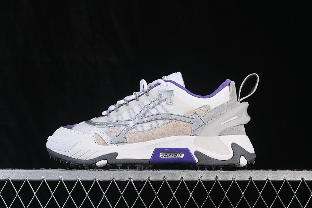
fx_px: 650
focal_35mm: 75
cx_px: 156
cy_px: 104
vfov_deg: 18.2
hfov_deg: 27.0
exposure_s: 1/80
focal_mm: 50
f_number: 8
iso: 160
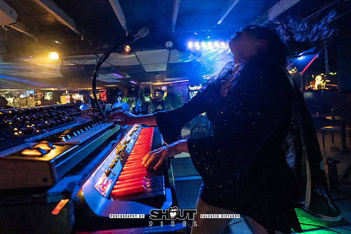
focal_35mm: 18
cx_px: 173
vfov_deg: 67.5
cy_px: 94
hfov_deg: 90.8
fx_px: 173
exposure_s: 1/200
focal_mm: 14
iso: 3200
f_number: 2.8
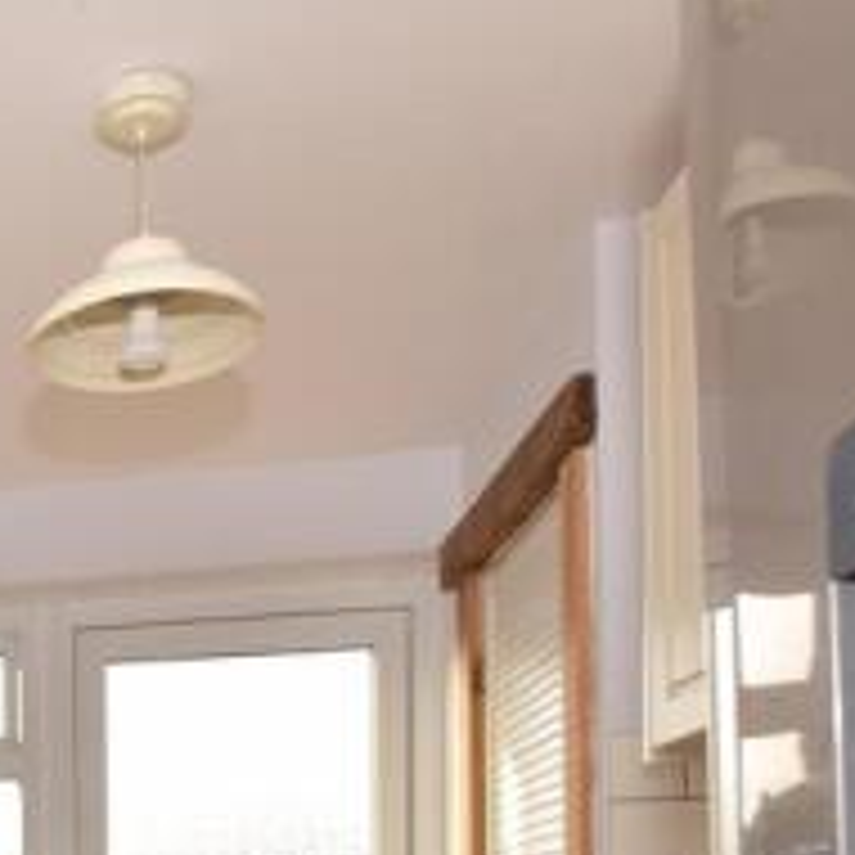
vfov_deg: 33.5
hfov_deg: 30.0
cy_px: 934
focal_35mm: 44
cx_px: -274
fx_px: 1230
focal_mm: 10
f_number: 7.1
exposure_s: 1/200
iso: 400
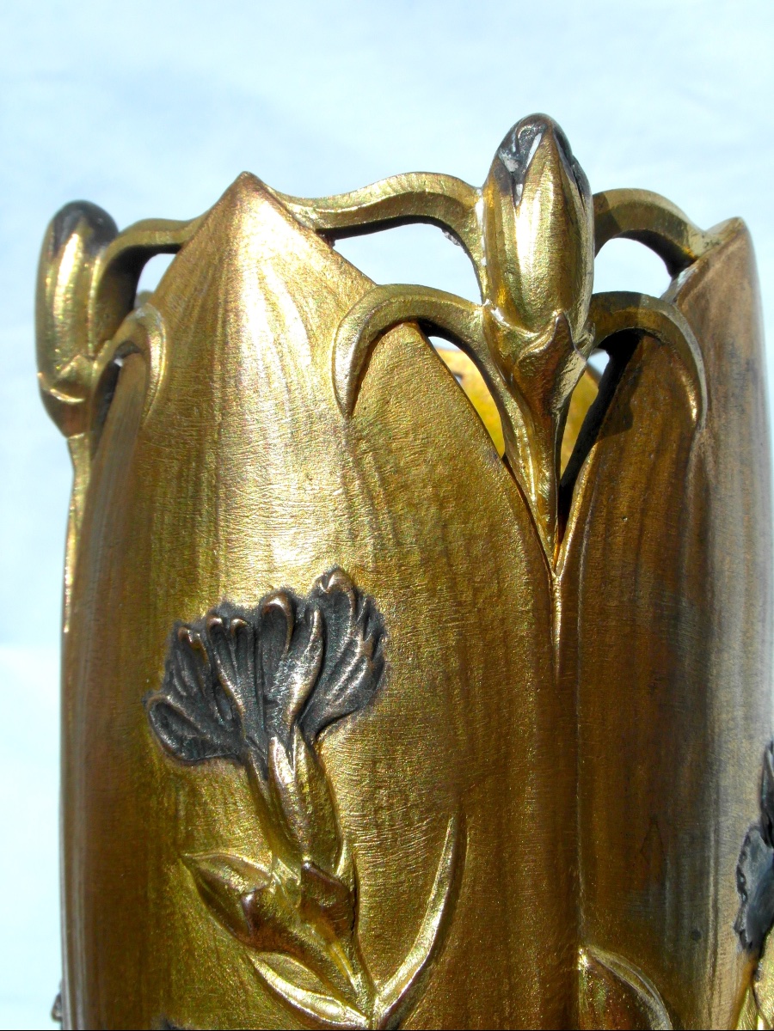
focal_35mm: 53
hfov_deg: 27.5
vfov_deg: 36.2
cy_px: 516
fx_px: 1580
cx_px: 387
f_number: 6
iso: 80
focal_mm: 8.7
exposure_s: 1/750
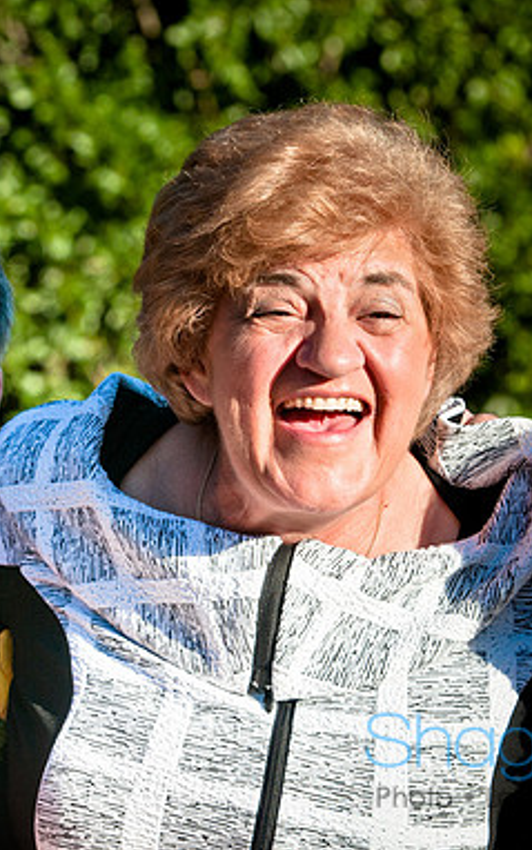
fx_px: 6977
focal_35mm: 301
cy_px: 426
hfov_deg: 4.4
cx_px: 76
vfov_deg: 7.0
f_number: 7.1
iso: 200
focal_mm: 130
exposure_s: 1/500
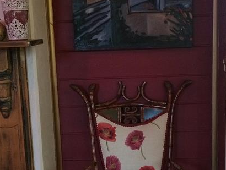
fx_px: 386
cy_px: 109
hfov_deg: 32.6
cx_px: 112
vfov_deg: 24.8
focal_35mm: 59
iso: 320
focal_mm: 4.15
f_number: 2.2
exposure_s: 1/15
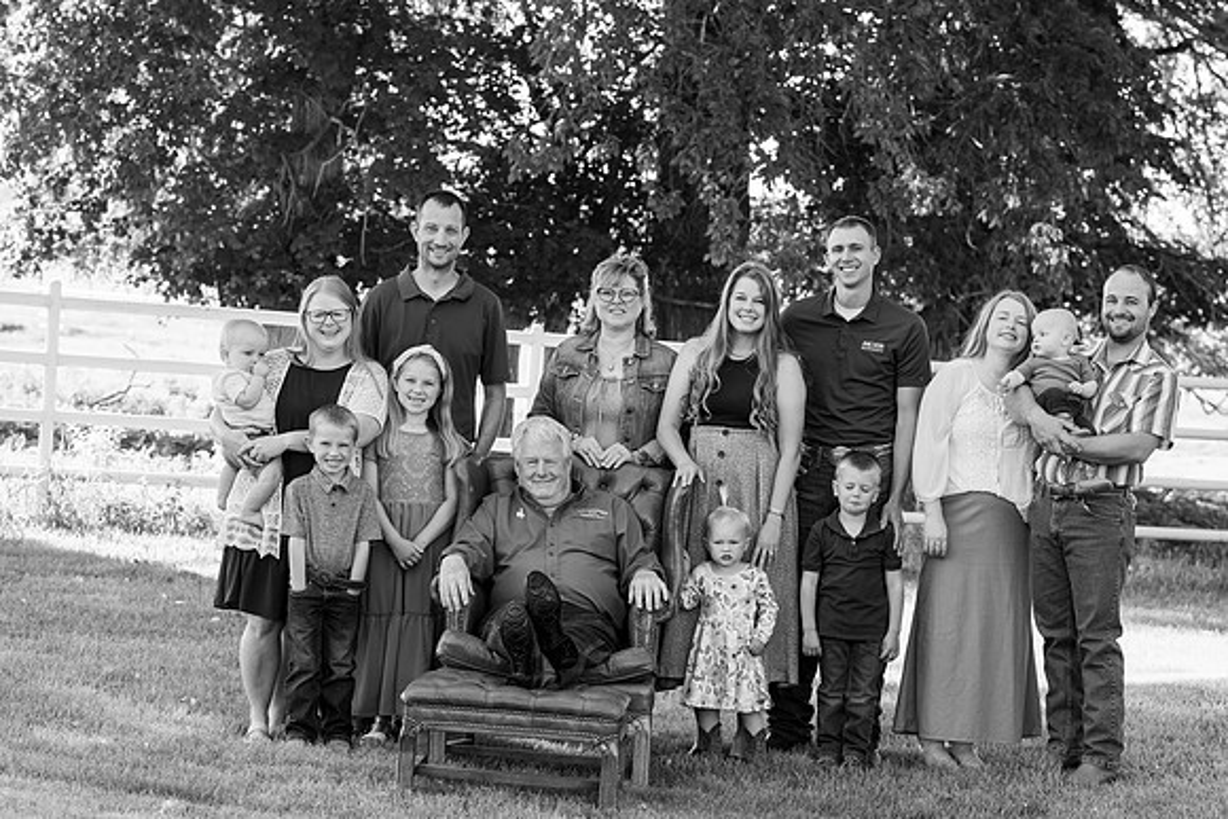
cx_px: 614
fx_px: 3787
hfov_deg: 18.4
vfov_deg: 12.3
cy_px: 410
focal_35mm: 111
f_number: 6.3
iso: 800
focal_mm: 111
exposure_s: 1/250
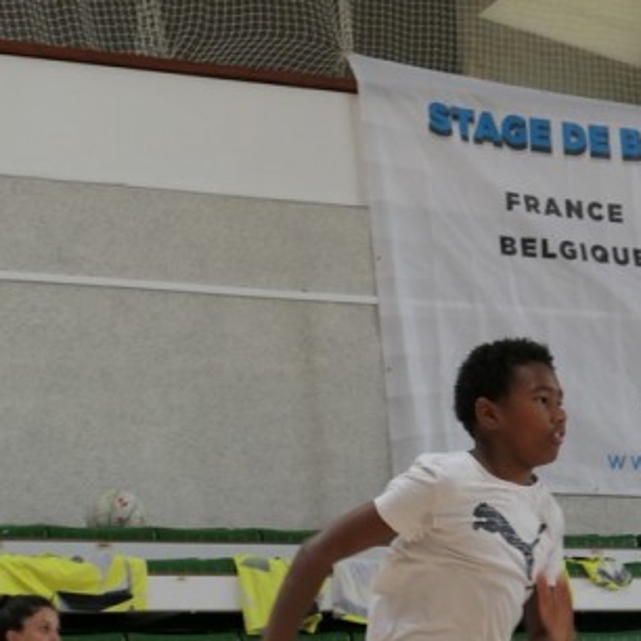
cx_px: 607
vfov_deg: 12.9
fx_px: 2807
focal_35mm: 134
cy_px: 647
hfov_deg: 12.9
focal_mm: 19.5
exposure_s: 1/250
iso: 500
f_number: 2.8
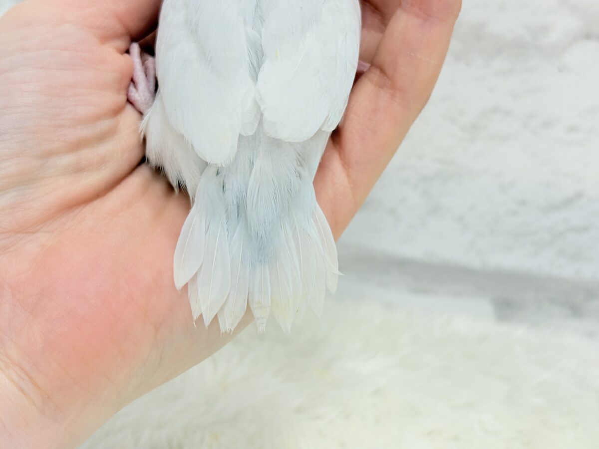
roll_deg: -4.7
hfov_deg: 36.8
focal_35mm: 52
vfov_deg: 28.0
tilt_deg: -21.6
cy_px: 224
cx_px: 300
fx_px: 900
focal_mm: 5.96
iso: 32
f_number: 1.6
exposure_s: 1/50
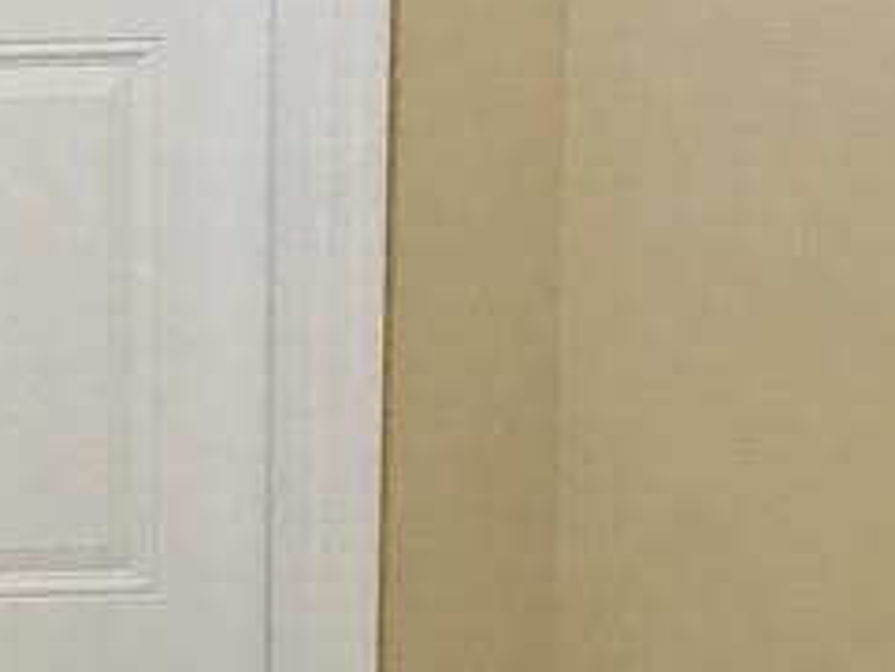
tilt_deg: -6.0
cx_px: -665
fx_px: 3078
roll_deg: +1.1
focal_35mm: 119
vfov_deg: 12.1
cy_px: -219
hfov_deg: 14.7
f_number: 1.8
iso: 40
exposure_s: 1/17
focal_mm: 3.99
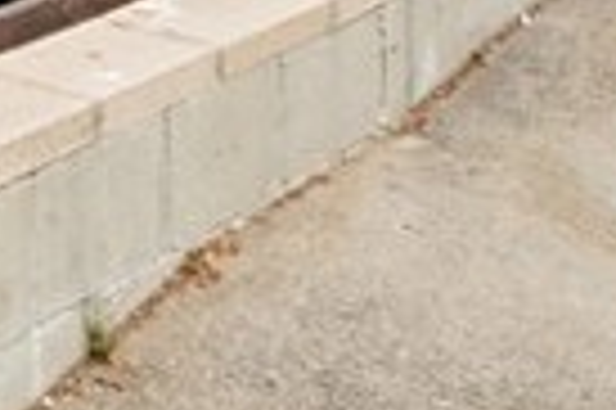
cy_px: -631
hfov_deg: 9.9
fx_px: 1795
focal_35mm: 105
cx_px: -1475
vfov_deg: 10.7
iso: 100
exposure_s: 1/30
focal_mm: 14
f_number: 22
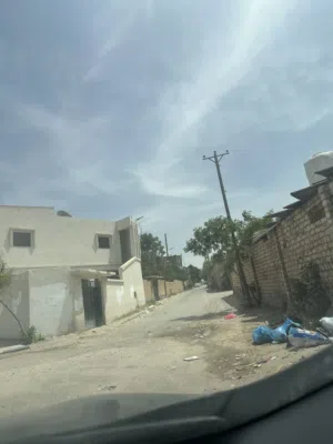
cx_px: 166
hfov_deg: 56.8
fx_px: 308
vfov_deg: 71.6
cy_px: 222
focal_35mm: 24
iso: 80
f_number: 1.78
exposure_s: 1/5848
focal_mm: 6.86
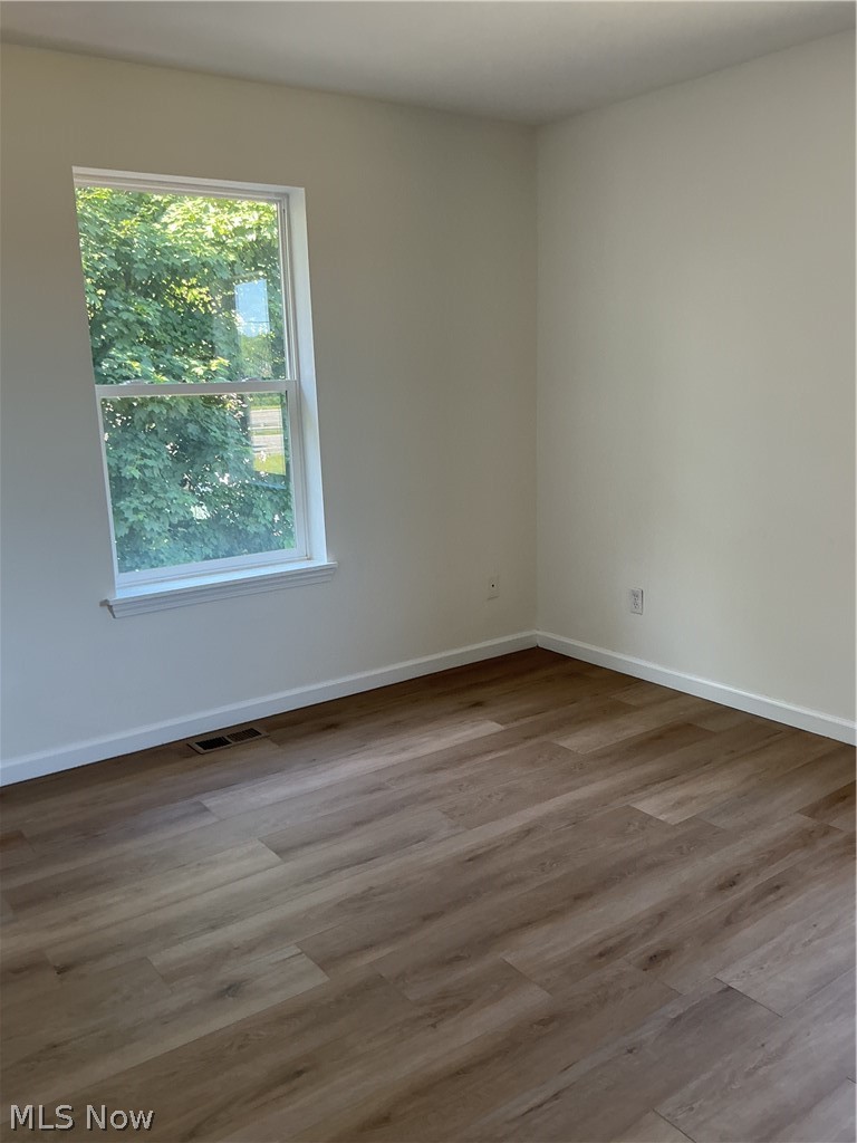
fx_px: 957
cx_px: 428
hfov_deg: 48.2
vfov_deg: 61.7
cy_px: 572
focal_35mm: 29
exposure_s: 1/60
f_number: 1.8
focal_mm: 3
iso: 40
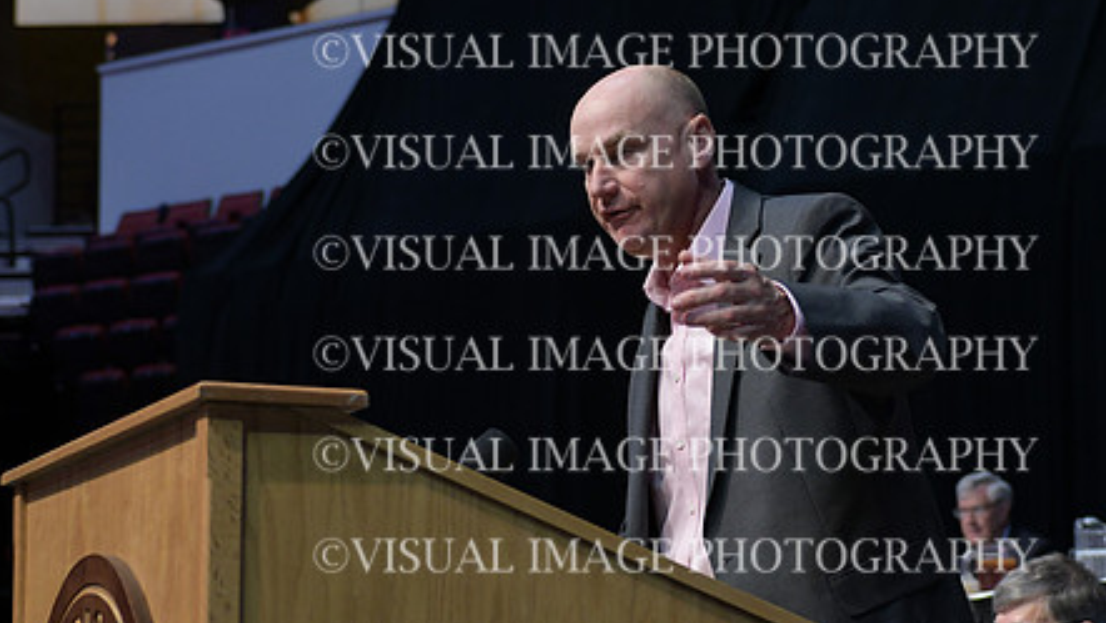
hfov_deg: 21.5
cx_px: 676
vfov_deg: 12.2
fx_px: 2904
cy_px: 404
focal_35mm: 99
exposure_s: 1/400
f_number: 3.2
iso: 2000
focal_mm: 48
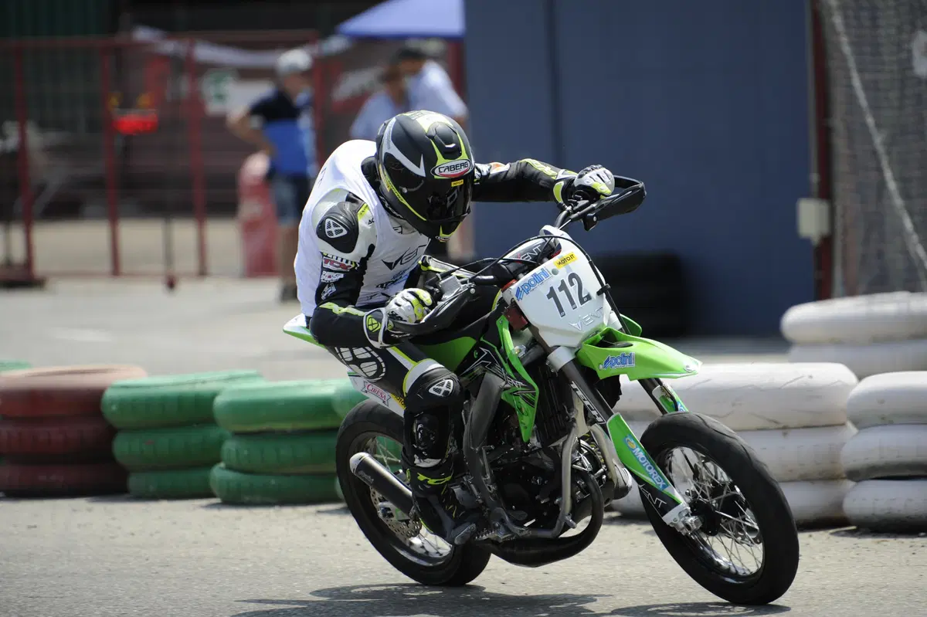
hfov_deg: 7.4
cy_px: 308
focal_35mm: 280
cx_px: 464
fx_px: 7207
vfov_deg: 4.9
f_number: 4
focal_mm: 280
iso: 200
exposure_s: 1/1250
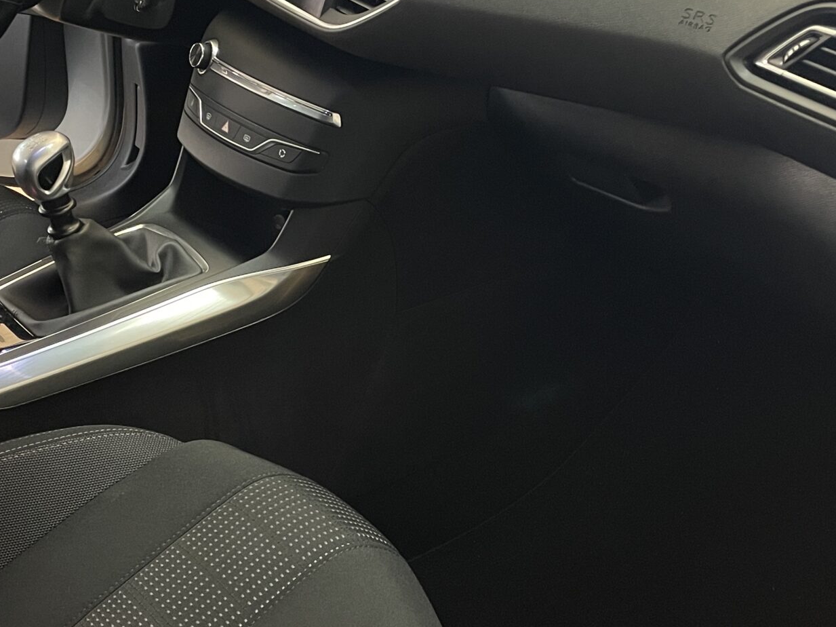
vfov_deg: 27.0
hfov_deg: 35.5
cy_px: 339
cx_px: 374
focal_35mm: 54
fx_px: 1304
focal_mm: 4.2
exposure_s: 1/33
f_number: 1.6
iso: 500
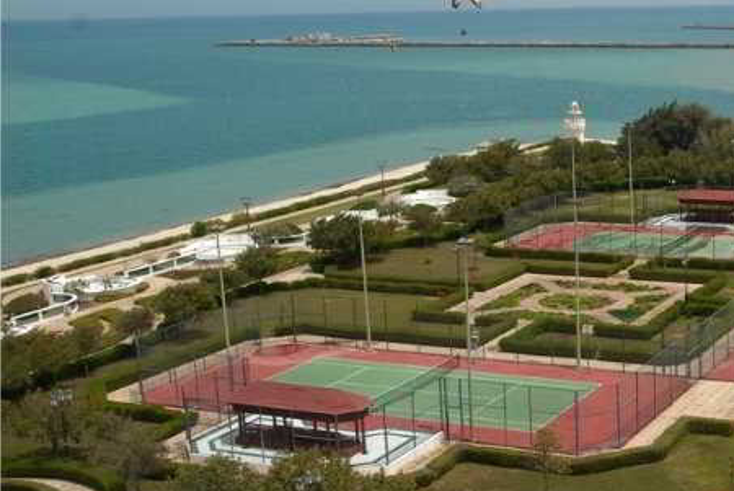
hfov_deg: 30.1
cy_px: 241
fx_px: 1306
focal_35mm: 64
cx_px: 651
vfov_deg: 21.3
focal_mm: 24
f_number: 9
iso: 125
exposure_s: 1/320
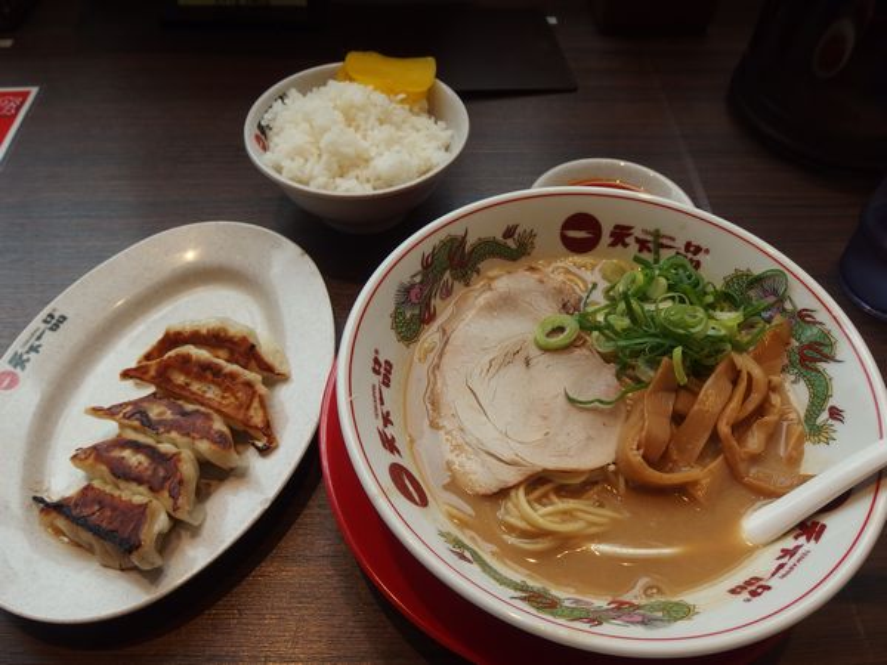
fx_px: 743
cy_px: 332
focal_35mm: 29
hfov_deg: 61.7
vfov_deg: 48.2
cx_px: 444
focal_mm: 5.2
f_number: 3.2
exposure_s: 1/500
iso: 100
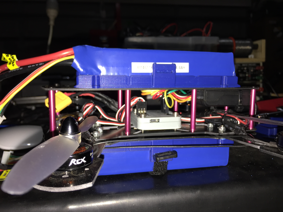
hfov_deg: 61.7
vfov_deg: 48.2
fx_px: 237
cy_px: 106
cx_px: 142
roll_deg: +1.6
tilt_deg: -6.3
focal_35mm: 29
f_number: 2.2
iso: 40
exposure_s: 1/30
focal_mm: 4.15
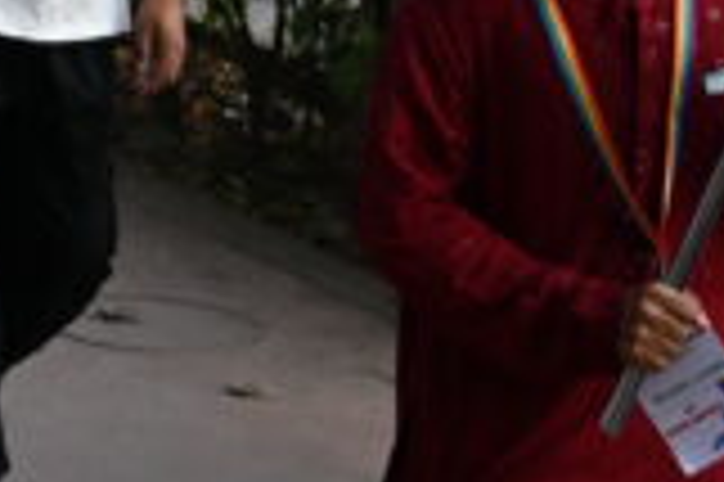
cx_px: -791
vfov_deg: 6.4
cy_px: -131
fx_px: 4283
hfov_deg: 9.0
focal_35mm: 213
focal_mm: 33.5
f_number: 4
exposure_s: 1/250
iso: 250
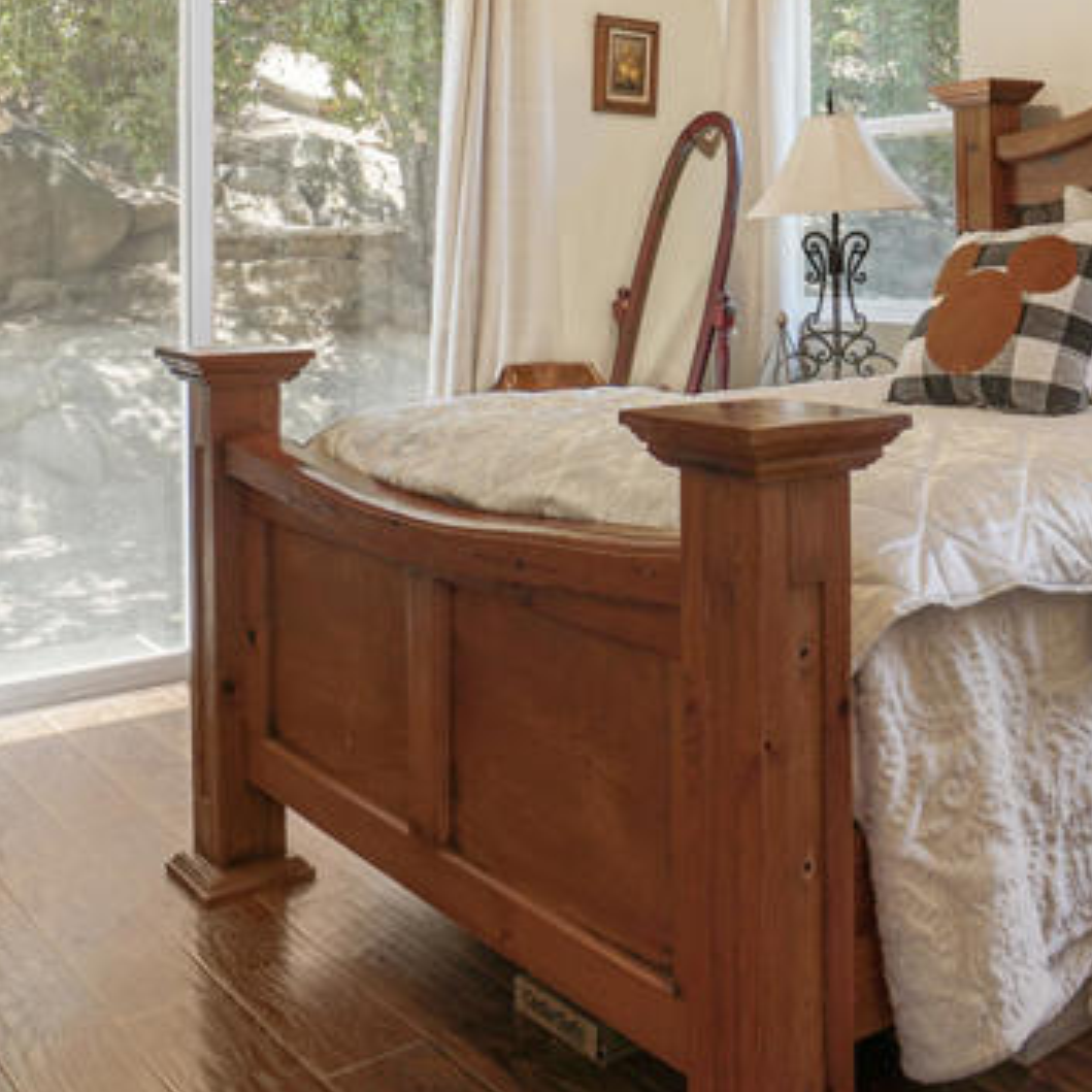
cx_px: 730
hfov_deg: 44.3
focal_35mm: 37
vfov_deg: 43.8
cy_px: 302
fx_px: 1321
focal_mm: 10
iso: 100
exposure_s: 1/30
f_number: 4
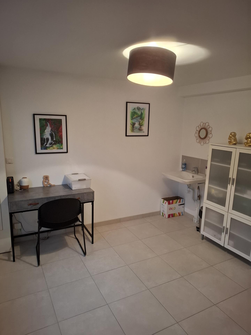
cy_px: 168
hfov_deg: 58.9
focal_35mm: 23
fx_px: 222
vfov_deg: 73.9
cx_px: 126
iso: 320
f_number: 1.8
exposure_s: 1/50
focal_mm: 5.54
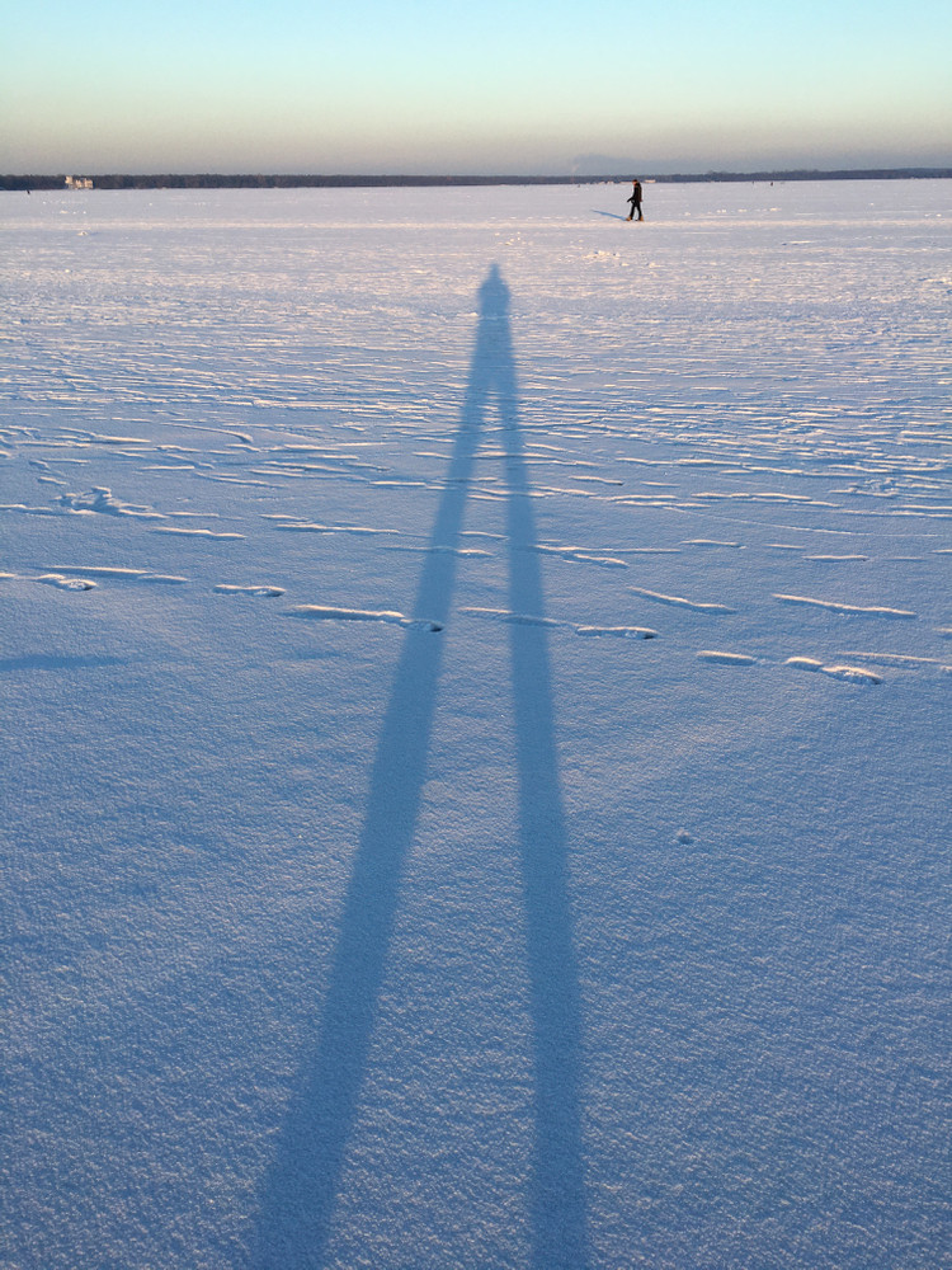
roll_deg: +0.9
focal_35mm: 29
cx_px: 476
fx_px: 1063
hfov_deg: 48.2
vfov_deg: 61.7
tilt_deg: -22.1
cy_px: 635
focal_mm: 4.15
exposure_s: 1/680
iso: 25
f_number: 2.2
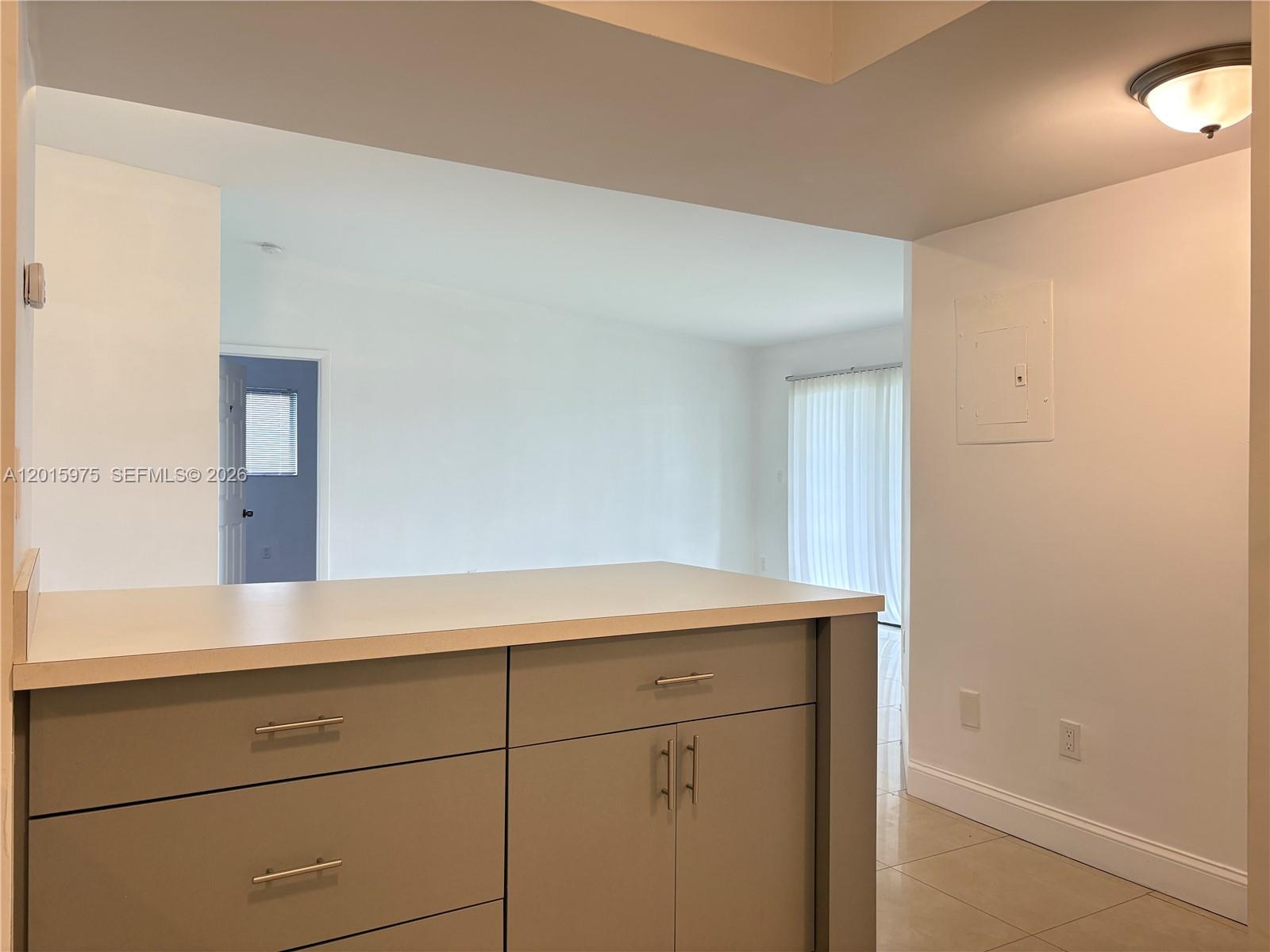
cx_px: 635
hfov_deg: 67.3
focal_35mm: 26
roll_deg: +0.2
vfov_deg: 53.1
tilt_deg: +0.1
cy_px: 476
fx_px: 954
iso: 125
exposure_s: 1/60
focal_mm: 5.96
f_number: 1.6
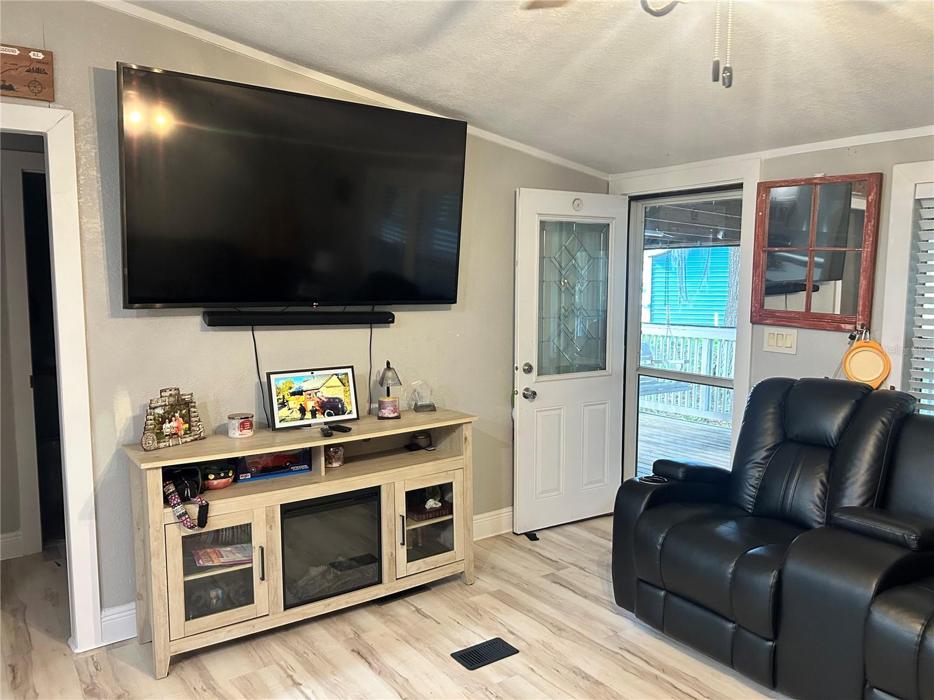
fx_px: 702
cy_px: 350
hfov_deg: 67.3
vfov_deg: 53.1
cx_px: 467
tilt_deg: -5.5
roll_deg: -0.2
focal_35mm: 26
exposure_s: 1/60
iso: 320
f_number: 1.5
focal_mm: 5.7
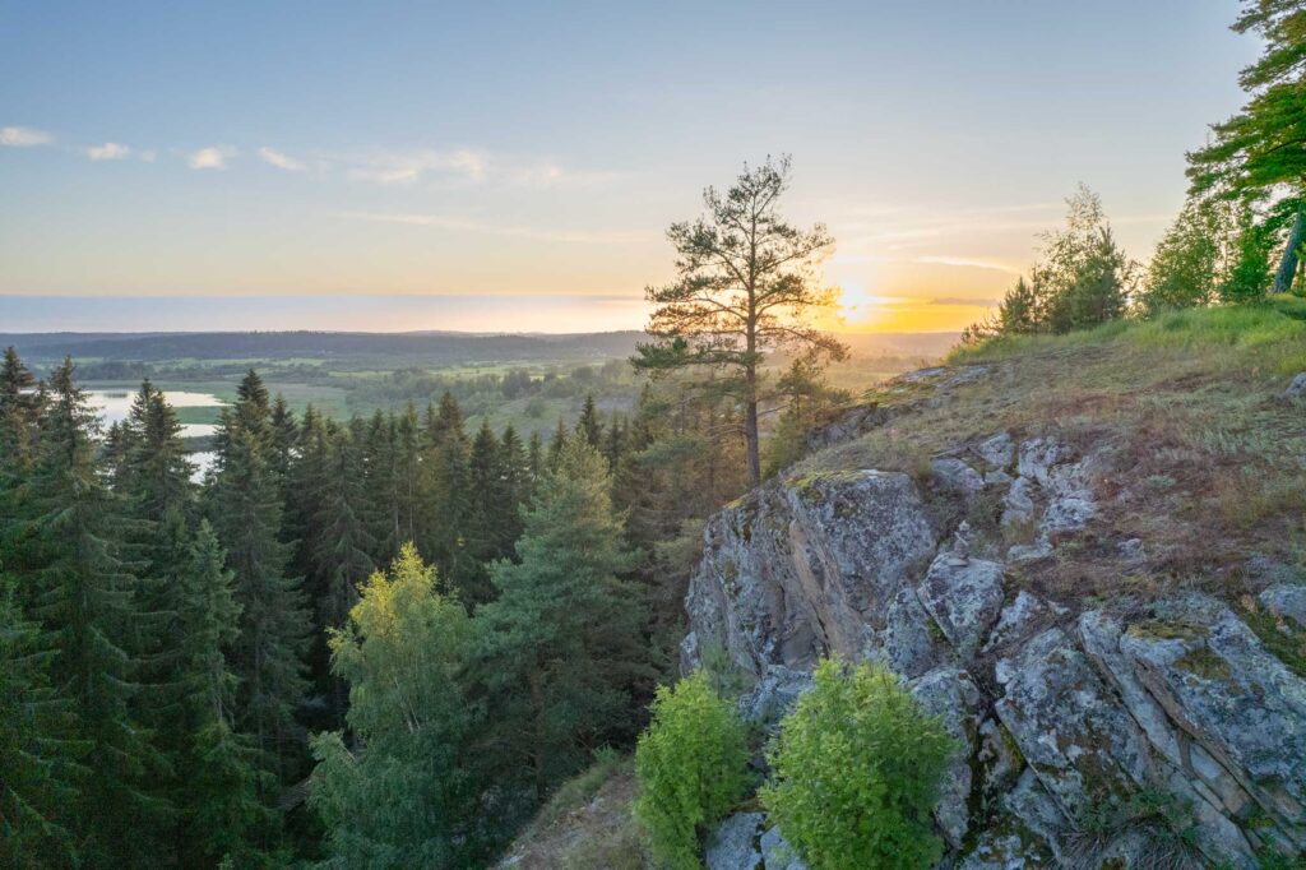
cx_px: 653
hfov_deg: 78.6
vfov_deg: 57.2
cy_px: 435
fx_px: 798
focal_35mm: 22
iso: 100
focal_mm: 8.38
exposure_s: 1/640
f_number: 2.8
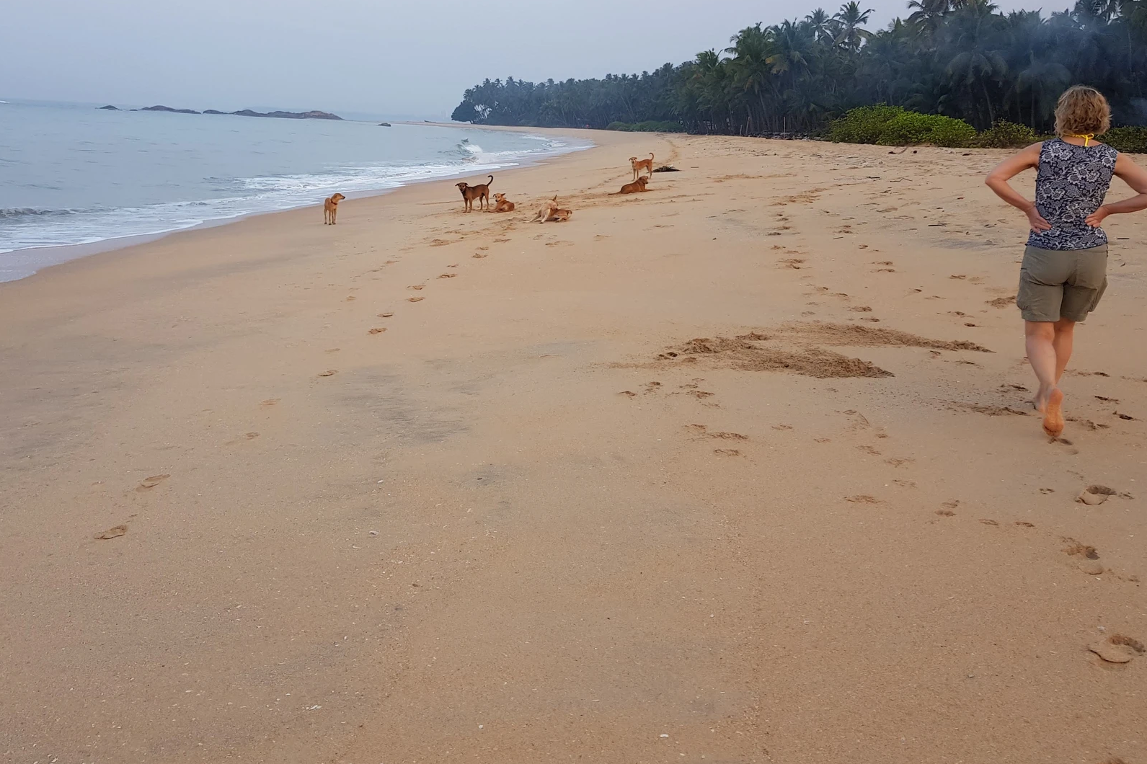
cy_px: 236
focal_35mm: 34
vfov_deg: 38.3
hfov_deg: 55.6
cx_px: 500
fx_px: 1083
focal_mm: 4.2
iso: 40
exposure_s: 1/267
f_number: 1.7
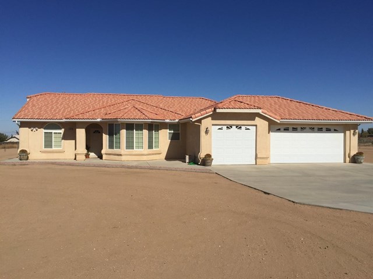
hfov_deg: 61.7
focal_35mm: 29
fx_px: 312
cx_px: 186
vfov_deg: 48.2
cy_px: 140
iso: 32
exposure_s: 1/6623
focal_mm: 4.15
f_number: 2.2
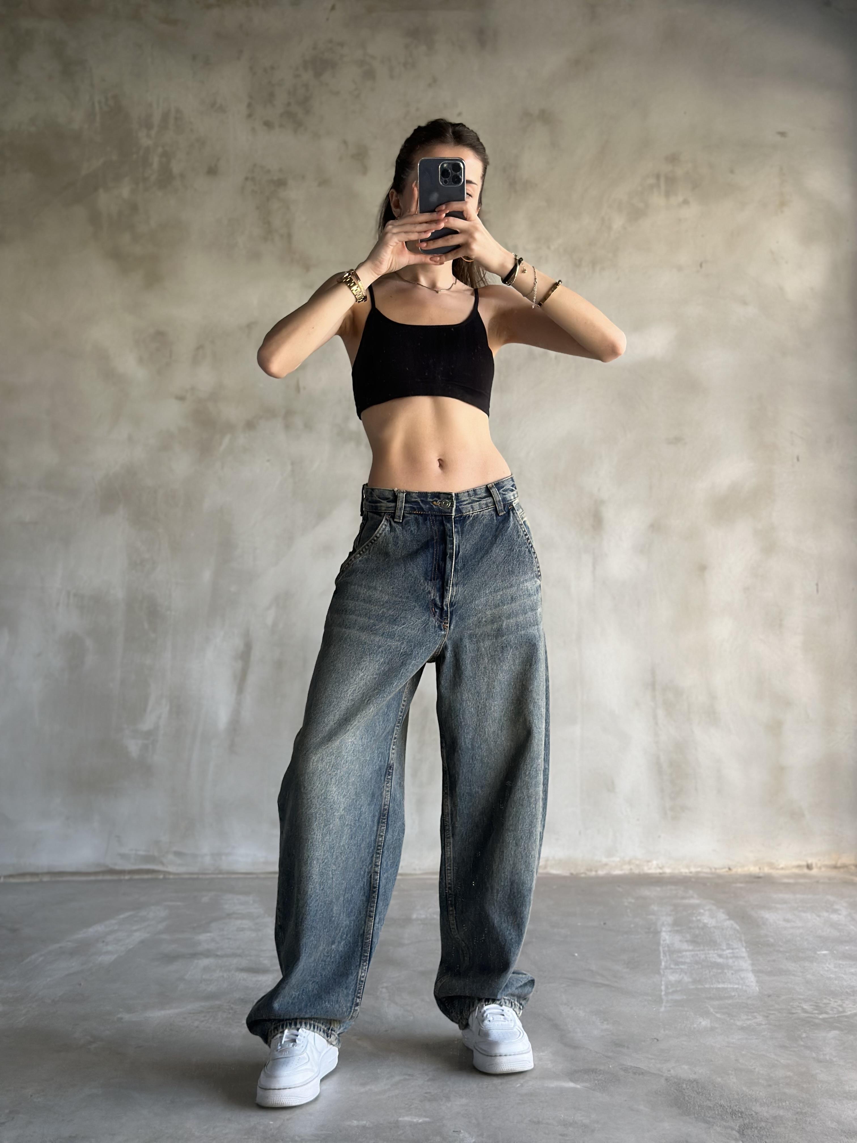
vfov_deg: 39.7
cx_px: 428
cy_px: 572
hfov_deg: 30.3
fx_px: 1584
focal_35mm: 48
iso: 160
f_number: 1.78
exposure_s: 1/60
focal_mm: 6.86
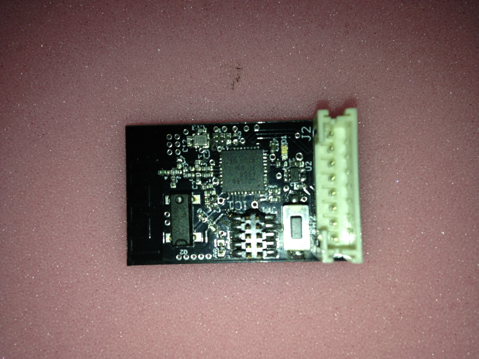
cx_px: 240
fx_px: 457
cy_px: 180
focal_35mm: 33
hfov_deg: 55.4
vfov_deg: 42.9
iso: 50
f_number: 2.4
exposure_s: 1/668
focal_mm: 4.12
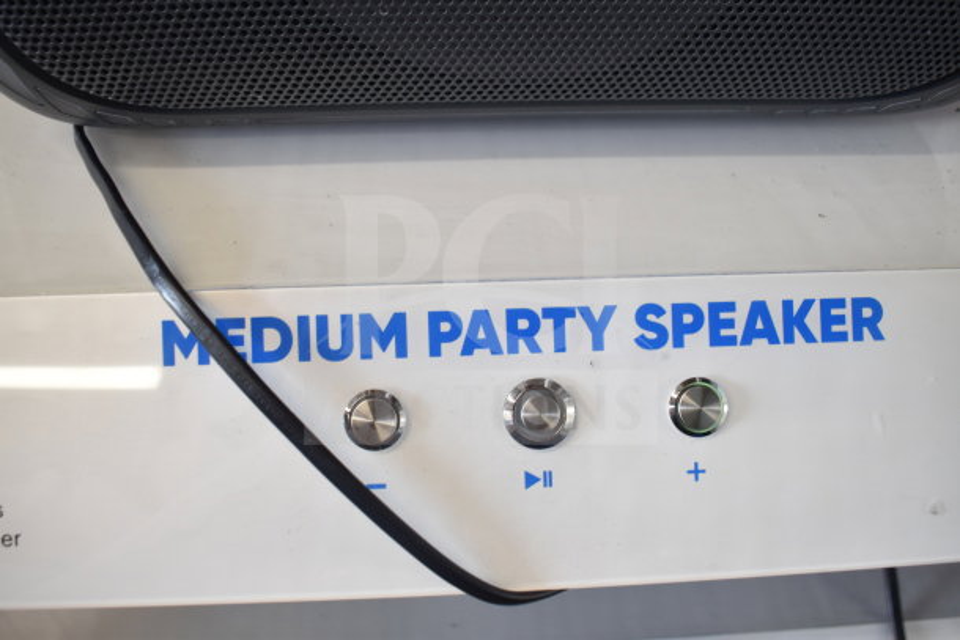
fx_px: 880
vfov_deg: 40.0
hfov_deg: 57.2
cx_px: 480
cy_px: 320
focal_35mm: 33
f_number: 3.8
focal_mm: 22
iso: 500
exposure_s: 1/40
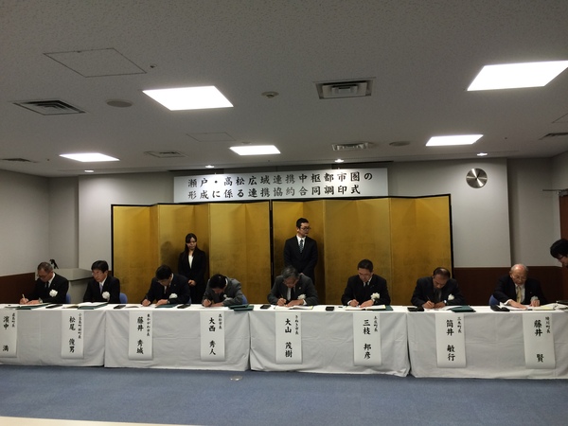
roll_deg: -0.1
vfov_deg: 48.2
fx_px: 476
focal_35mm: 29
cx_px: 284
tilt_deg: -0.9
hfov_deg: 61.7
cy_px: 213
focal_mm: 4.15
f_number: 2.2
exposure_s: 1/30
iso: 32
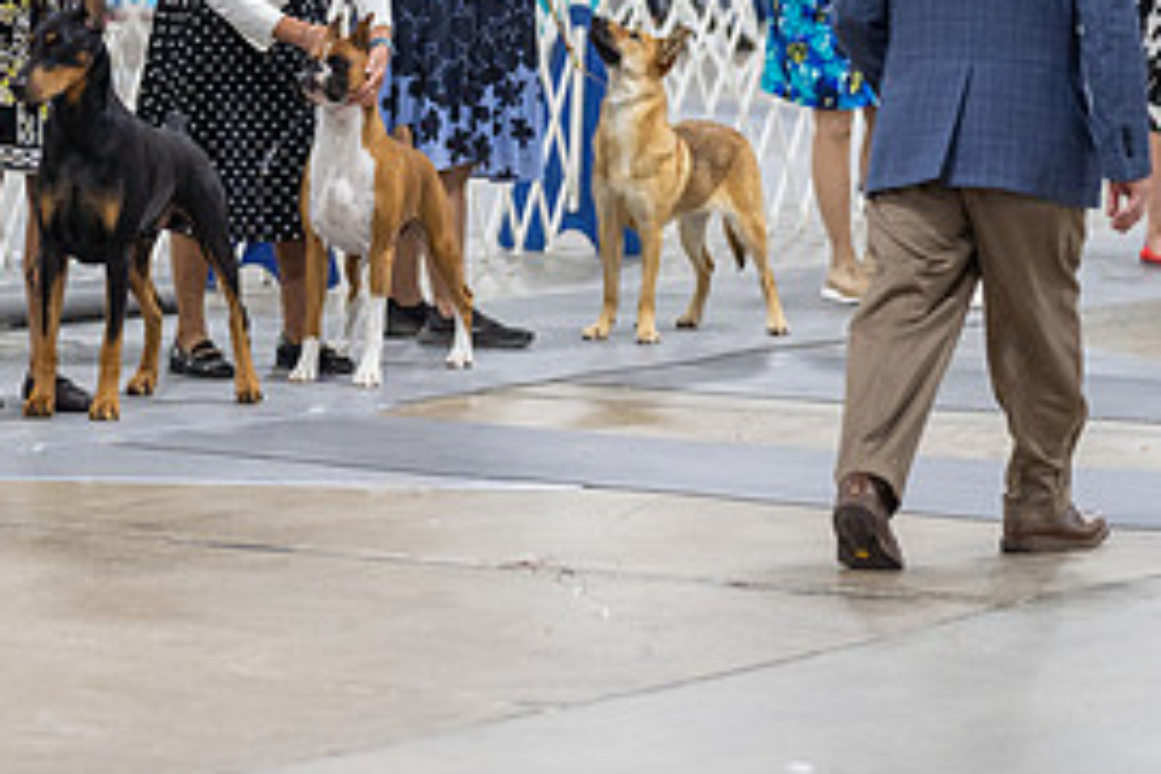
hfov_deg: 7.7
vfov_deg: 5.1
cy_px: 15
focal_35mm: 268
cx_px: 94
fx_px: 8642
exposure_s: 1/160
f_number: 2.8
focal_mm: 126
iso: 2000
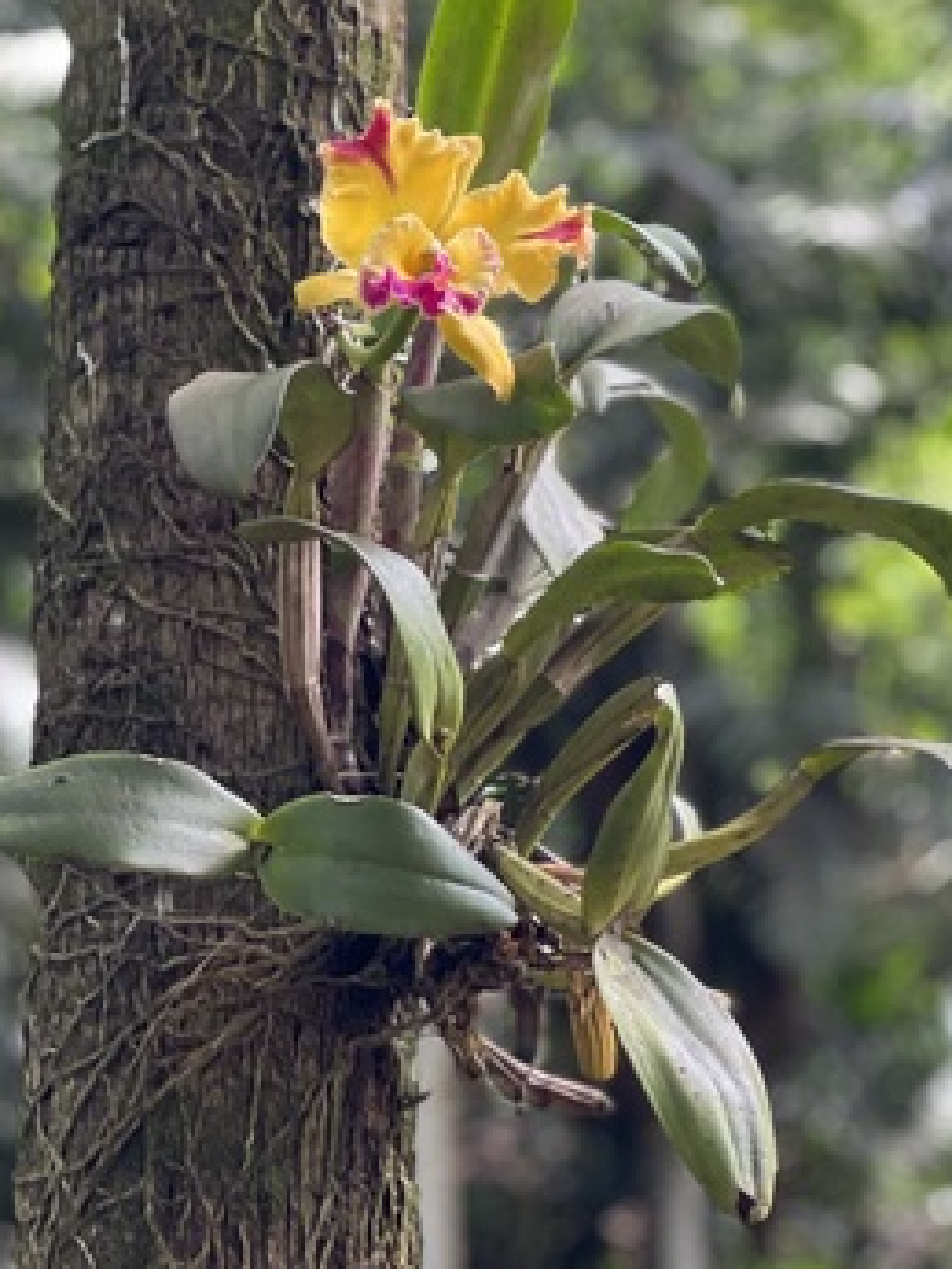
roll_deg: -1.4
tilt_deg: +11.4
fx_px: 4911
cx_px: 459
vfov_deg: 14.7
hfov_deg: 11.1
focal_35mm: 134
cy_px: 504
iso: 160
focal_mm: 9
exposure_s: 1/121
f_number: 2.8
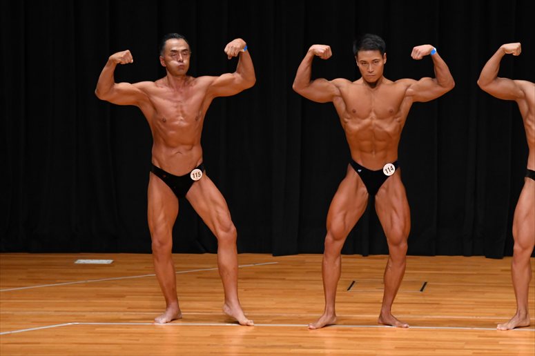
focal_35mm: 255
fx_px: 3788
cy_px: 178
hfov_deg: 8.1
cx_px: 268
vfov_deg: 5.4
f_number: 5.6
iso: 3200
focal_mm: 170
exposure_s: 1/400
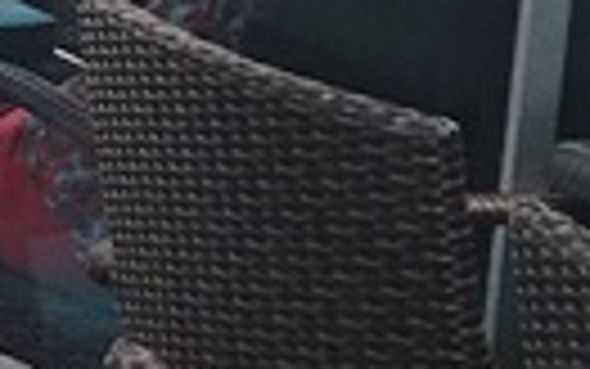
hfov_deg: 8.1
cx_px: -1000
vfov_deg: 5.6
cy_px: -108
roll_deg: -3.0
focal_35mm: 232
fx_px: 3732
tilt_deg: -12.0
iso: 20
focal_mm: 3.99
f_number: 1.8
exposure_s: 1/1008
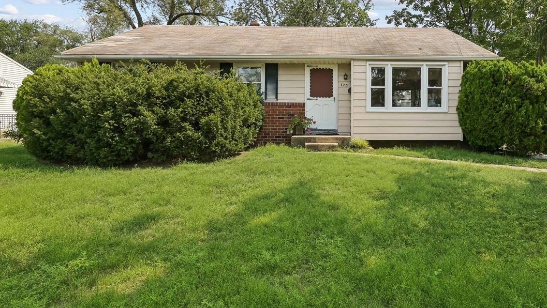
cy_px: 117
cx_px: 331
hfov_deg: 83.6
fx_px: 300
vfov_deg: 53.8
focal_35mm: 21
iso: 400
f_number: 11
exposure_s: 1/320
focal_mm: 15.5
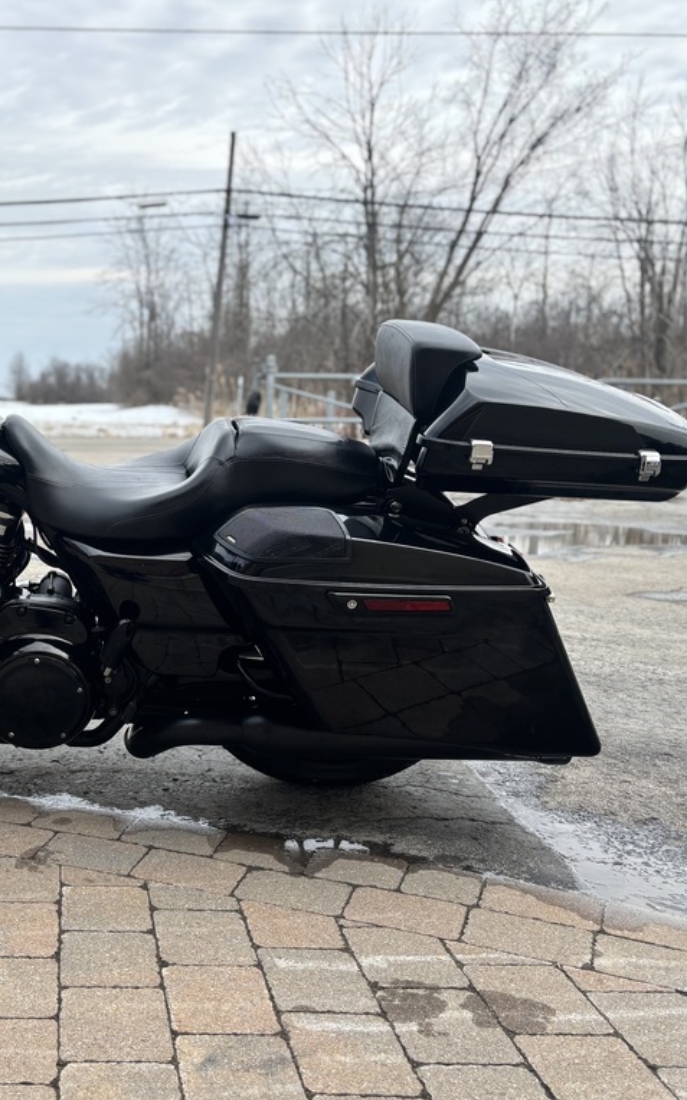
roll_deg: +0.7
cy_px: 551
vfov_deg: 52.7
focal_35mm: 37
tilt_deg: -6.3
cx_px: 84
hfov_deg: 32.9
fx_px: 1108
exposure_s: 1/1499
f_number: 1.6
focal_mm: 5.96
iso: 50
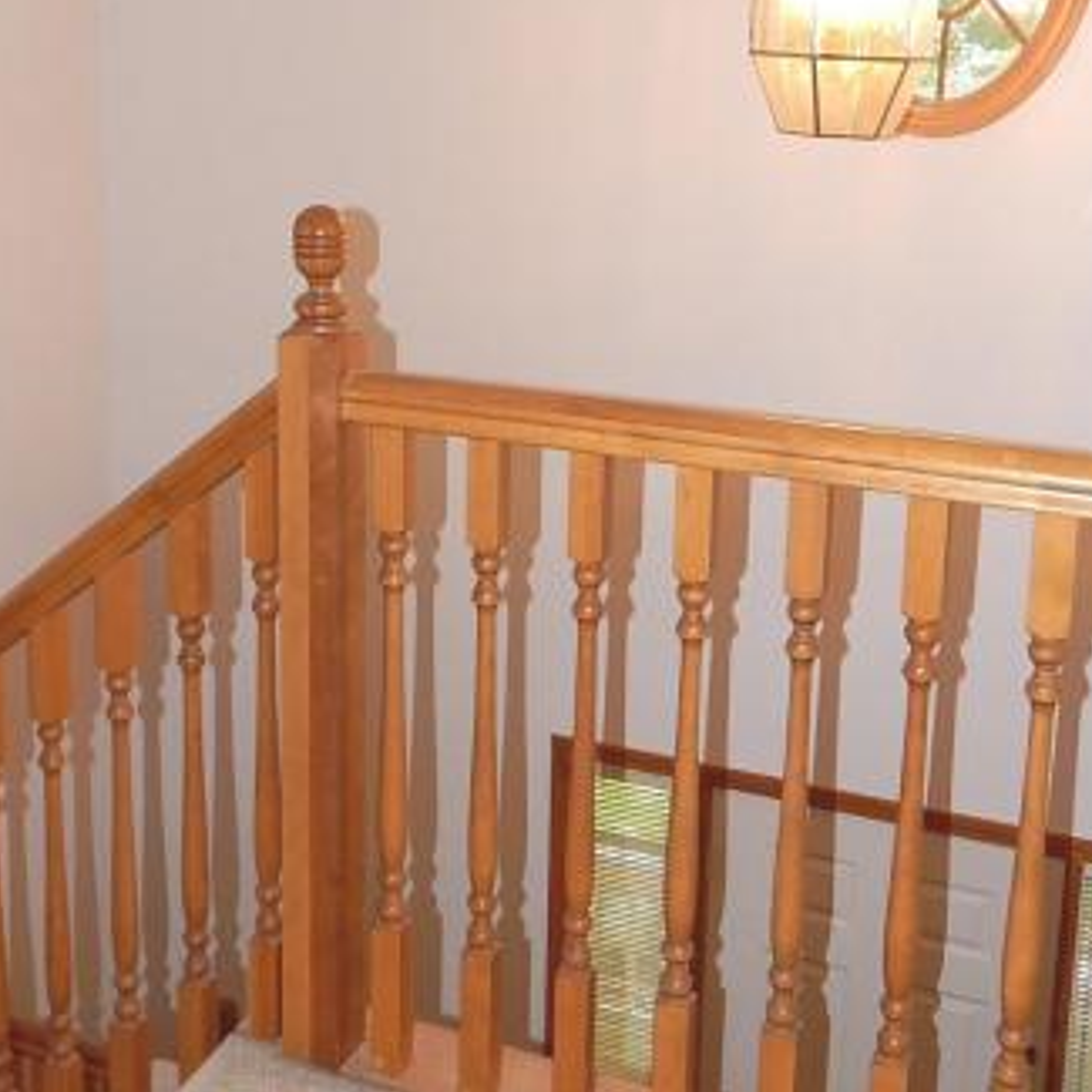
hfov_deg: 35.2
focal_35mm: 48
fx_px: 1713
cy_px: 343
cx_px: 444
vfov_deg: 34.9
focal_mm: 4
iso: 200
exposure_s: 1/30
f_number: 3
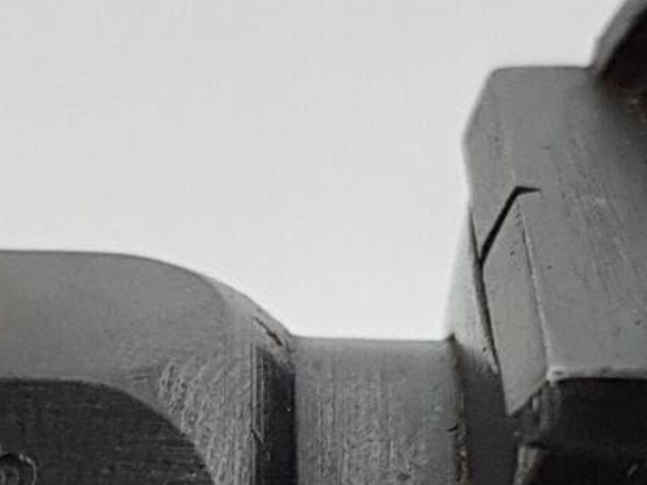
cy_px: 602
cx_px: 230
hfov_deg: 12.3
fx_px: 2991
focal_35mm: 160
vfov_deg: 9.1
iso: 80
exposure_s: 1/50
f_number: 1.7
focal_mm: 4.3
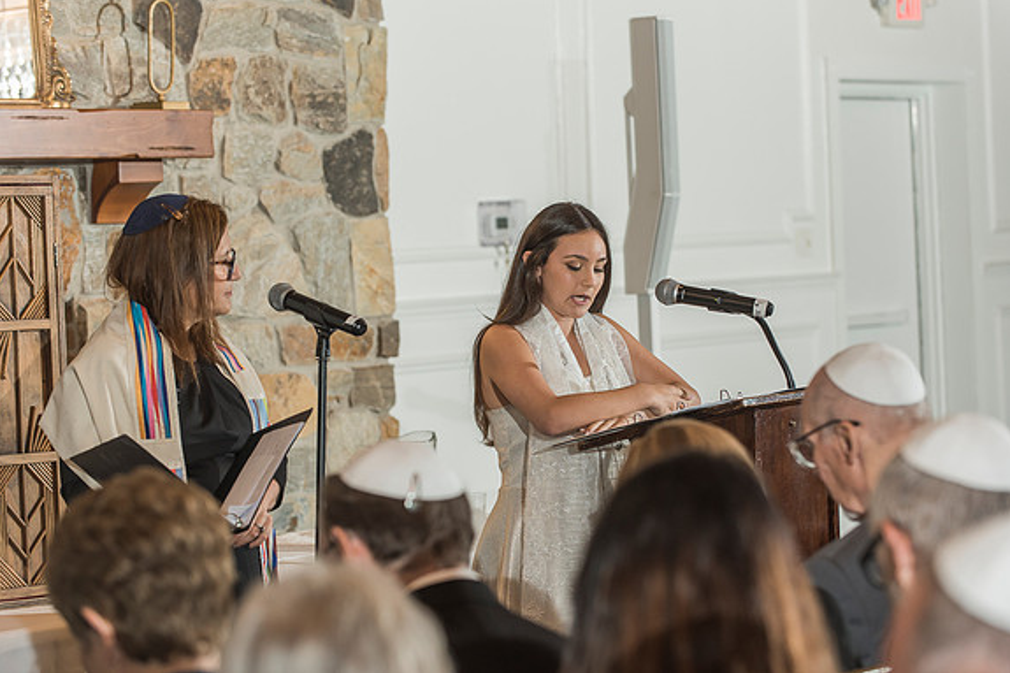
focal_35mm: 111
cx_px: 504
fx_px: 3113
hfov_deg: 18.4
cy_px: 335
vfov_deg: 12.3
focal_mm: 110
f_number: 4
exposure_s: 1/125
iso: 800
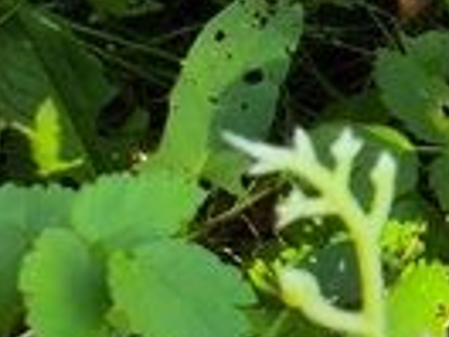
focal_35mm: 303
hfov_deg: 6.1
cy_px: 126
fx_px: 3930
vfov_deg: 4.9
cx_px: 1321
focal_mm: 4.71
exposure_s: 1/207
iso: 50
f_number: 1.7
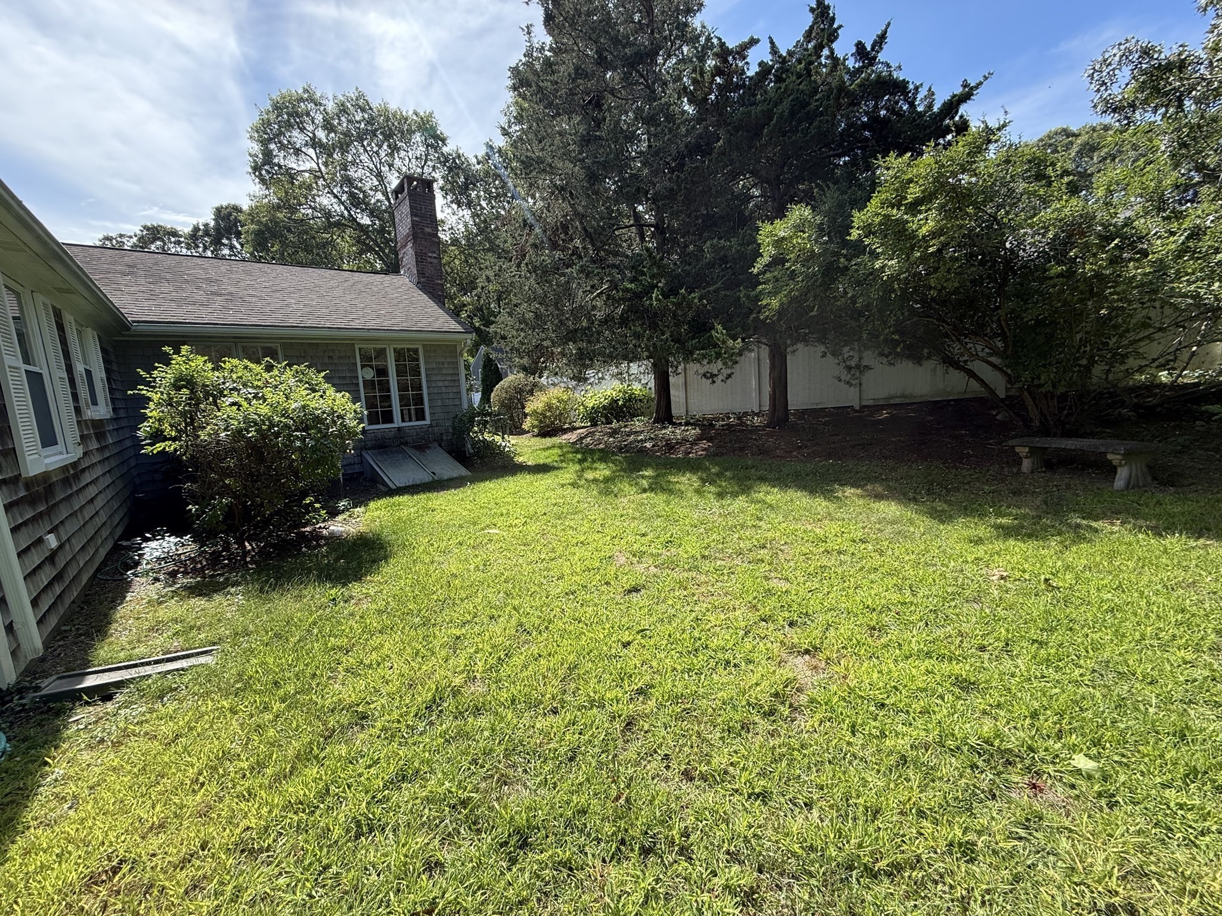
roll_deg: +3.3
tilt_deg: -7.7
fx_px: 494
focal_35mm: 14
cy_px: 458
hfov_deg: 102.1
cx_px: 611
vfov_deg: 85.7
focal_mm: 2.22
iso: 50
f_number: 2.2
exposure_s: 1/631
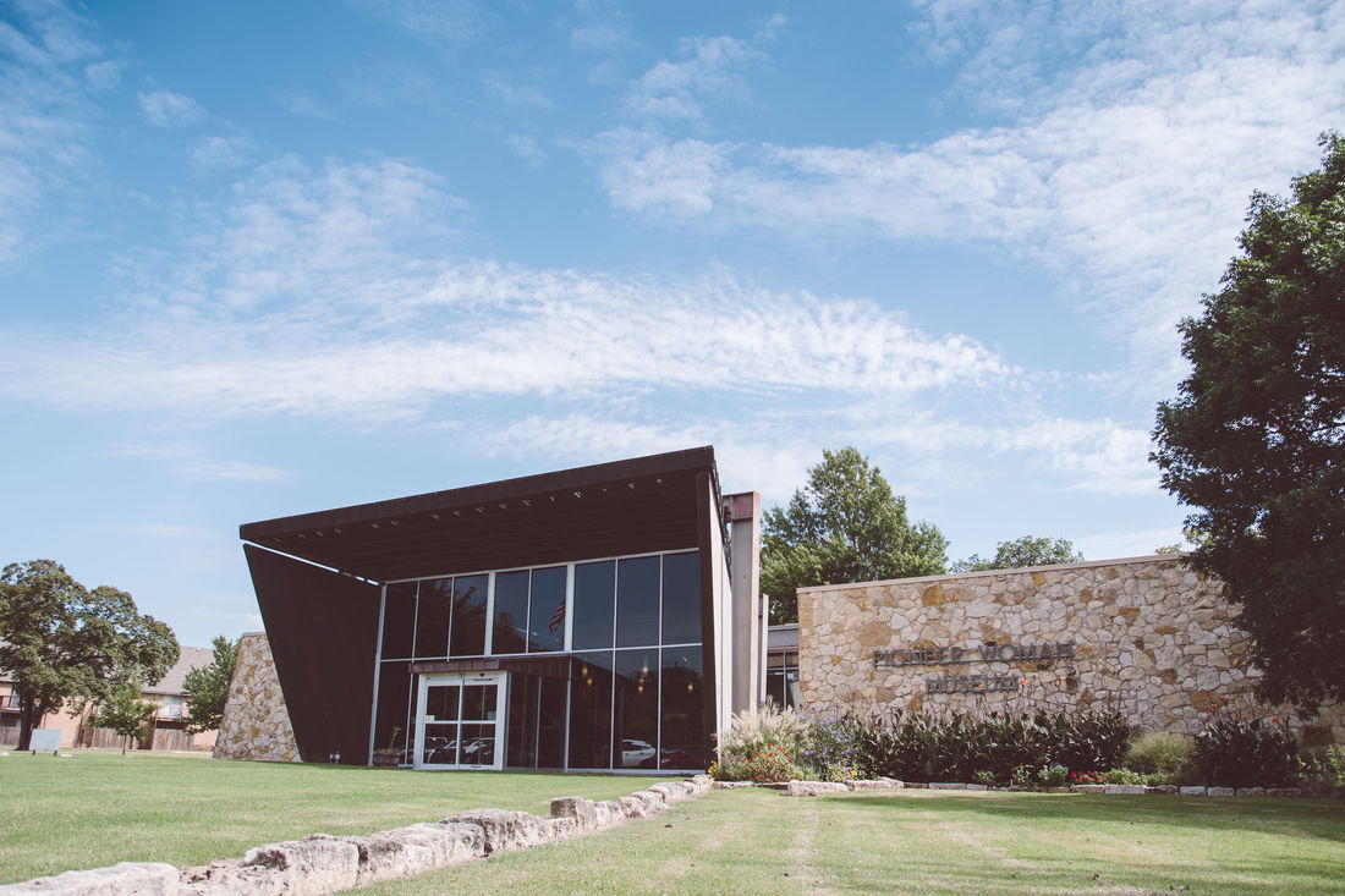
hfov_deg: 69.6
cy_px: 448
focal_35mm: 26
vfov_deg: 49.7
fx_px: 968
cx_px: 672
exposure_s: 1/800
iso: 100
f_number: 4
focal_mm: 17
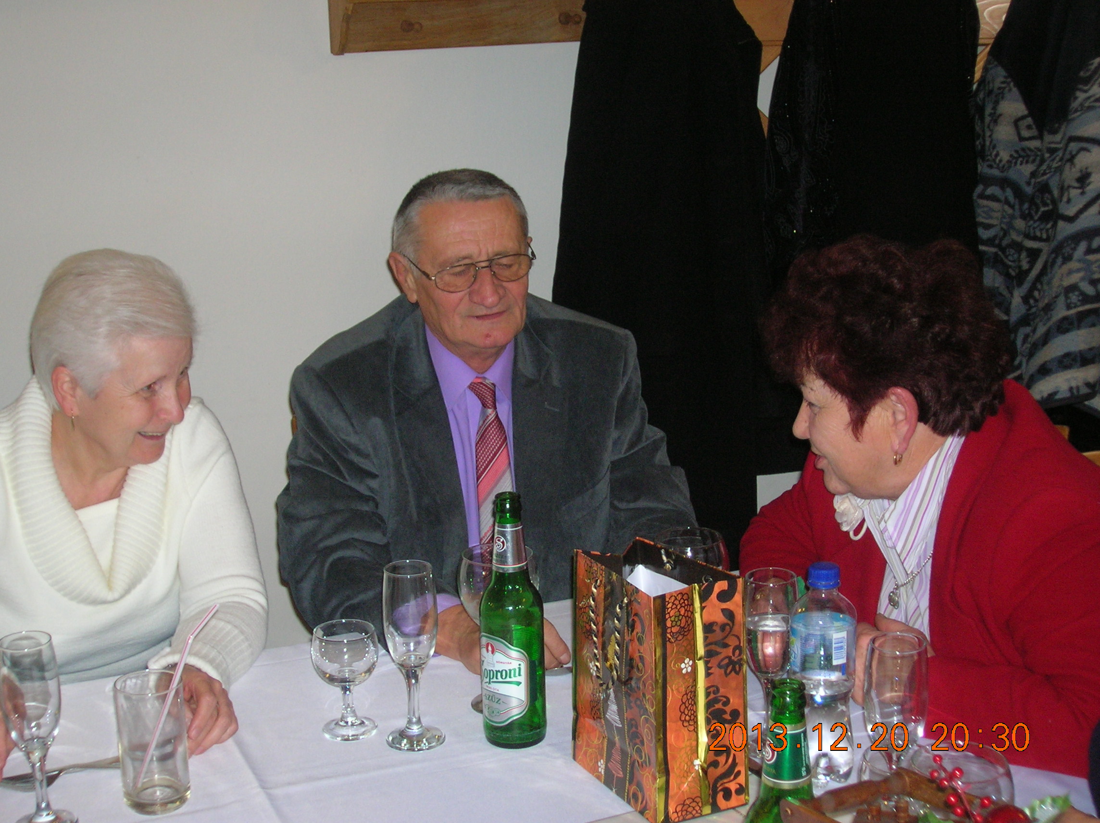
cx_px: 550
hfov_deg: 35.6
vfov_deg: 27.0
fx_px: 1715
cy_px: 412
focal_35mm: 54
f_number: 3.4
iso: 108
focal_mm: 9
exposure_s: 1/60.1
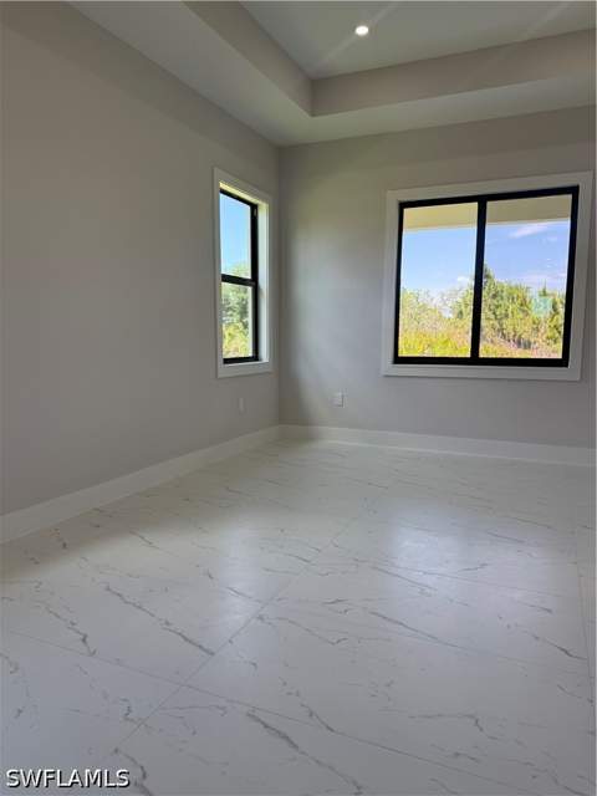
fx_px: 552
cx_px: 298
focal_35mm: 24
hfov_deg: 56.8
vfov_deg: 71.6
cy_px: 398
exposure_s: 1/464
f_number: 1.78
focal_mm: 6.76
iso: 100
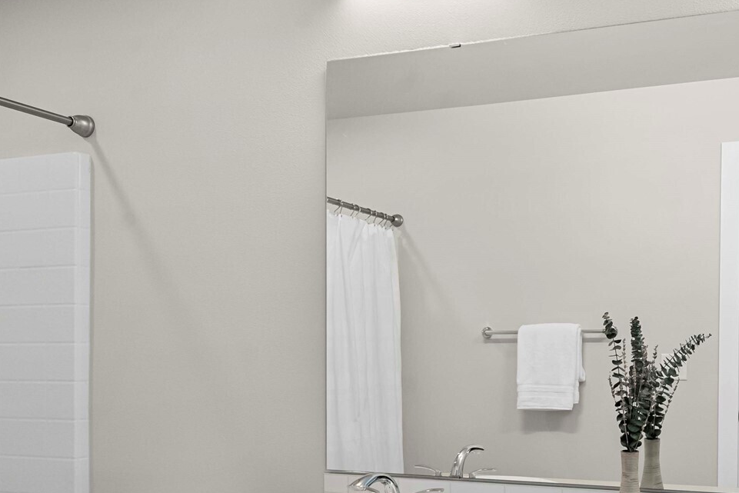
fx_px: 616
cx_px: 649
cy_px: 351
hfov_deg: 54.8
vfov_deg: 42.6
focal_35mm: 30
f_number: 7.1
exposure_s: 1/30
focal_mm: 17
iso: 800
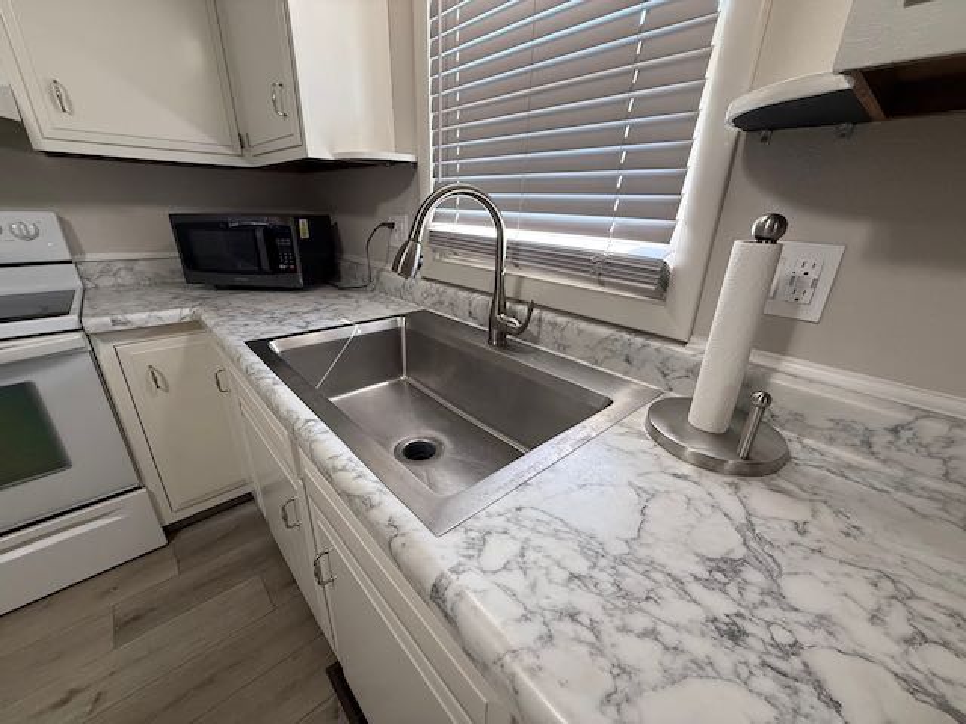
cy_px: 362
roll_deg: -1.2
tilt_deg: -21.7
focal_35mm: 14
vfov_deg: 85.7
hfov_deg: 102.1
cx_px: 483
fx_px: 391
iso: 320
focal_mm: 2.22
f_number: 2.2
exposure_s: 1/120
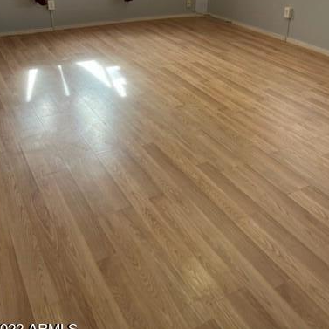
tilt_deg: -20.4
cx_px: 196
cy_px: 74
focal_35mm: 39
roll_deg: -1.7
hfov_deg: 42.6
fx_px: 419
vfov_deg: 41.3
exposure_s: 1/120
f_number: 1.5
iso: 100
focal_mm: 5.7
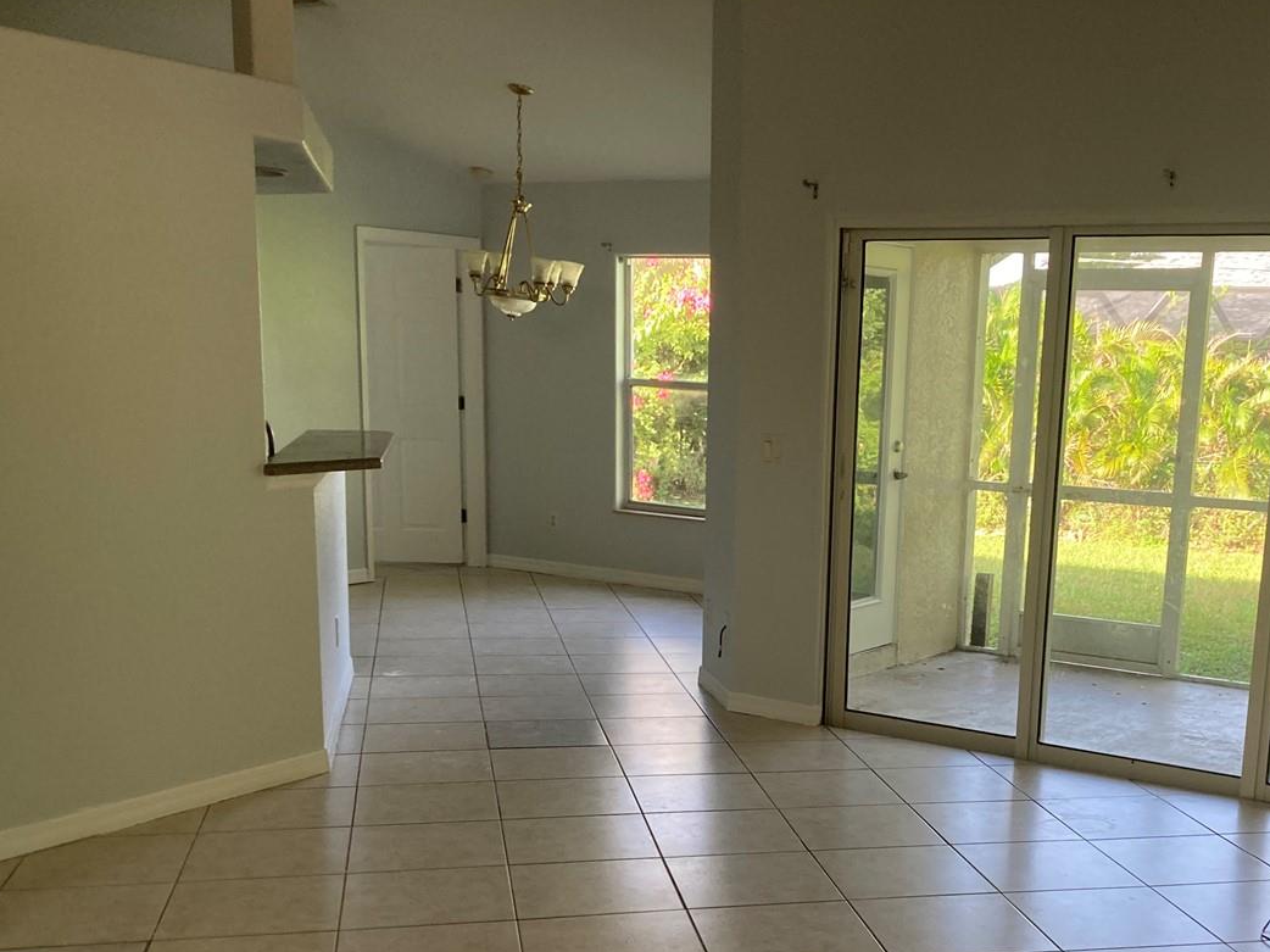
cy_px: 720
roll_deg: -1.0
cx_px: 780
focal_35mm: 43
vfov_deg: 32.9
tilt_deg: -14.4
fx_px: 1577
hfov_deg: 43.6
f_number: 1.8
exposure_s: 1/76
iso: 80
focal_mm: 3.99
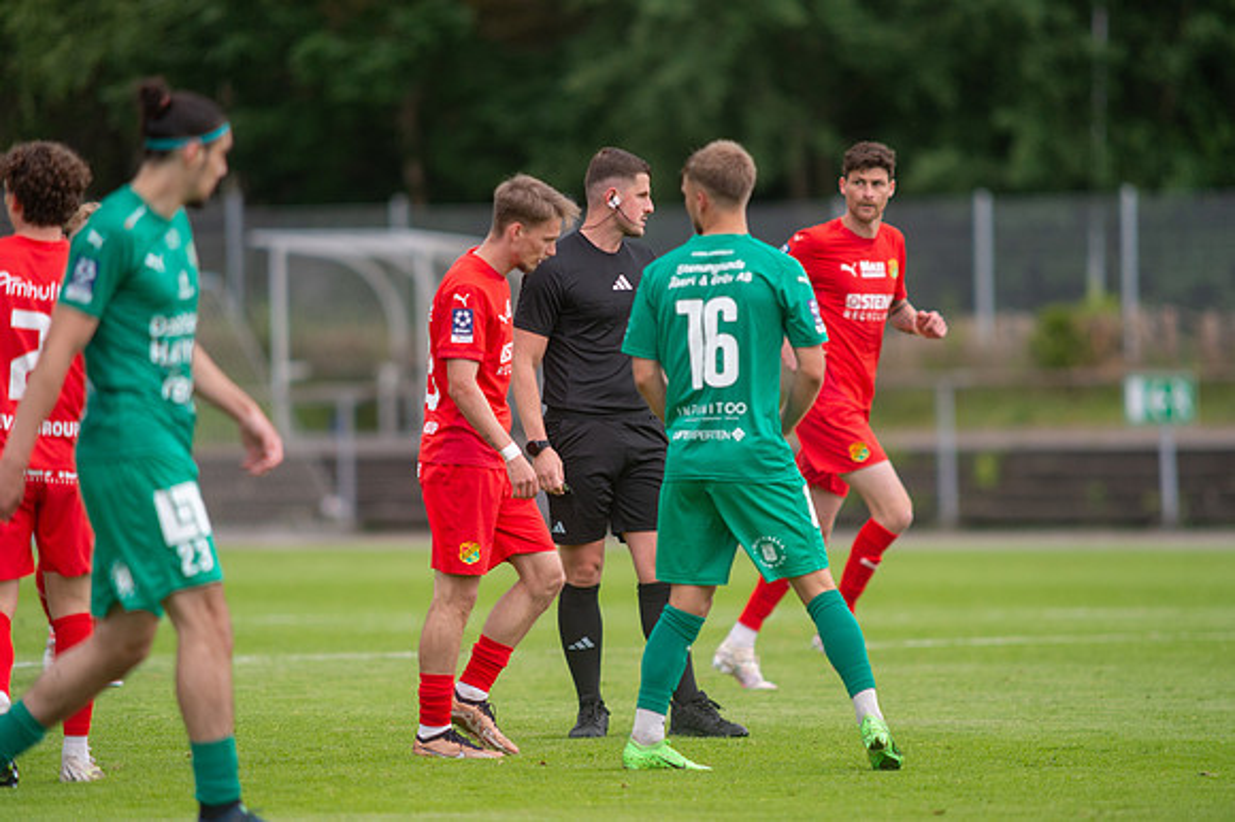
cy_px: 411
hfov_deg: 4.9
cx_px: 618
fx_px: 14558
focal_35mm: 425
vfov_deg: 3.2
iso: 1100
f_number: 4
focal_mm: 420
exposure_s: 1/1250
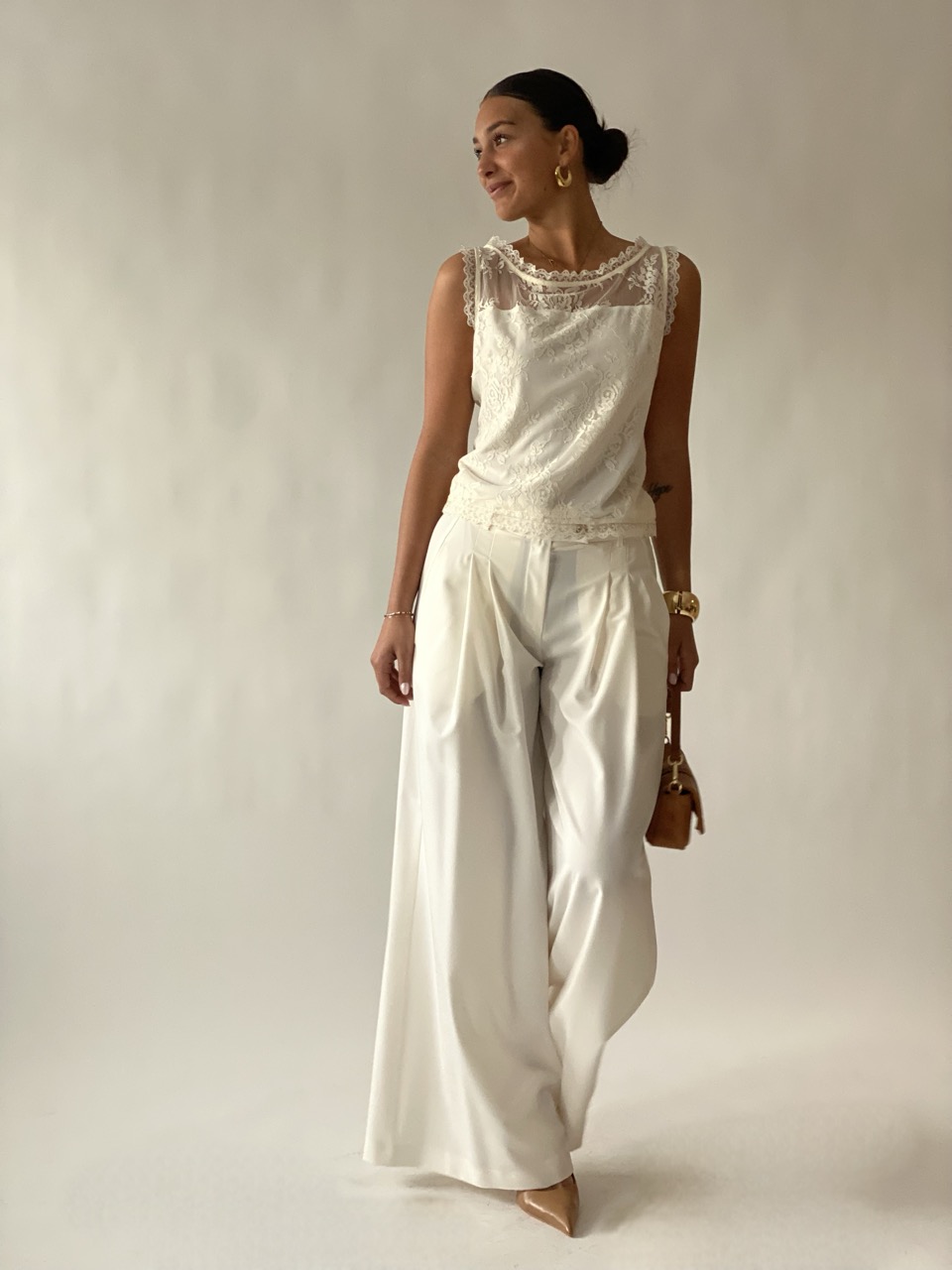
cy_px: 635
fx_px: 1907
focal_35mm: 52
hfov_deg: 28.0
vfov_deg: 36.8
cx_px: 476
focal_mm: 6
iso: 125
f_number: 2
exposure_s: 1/50
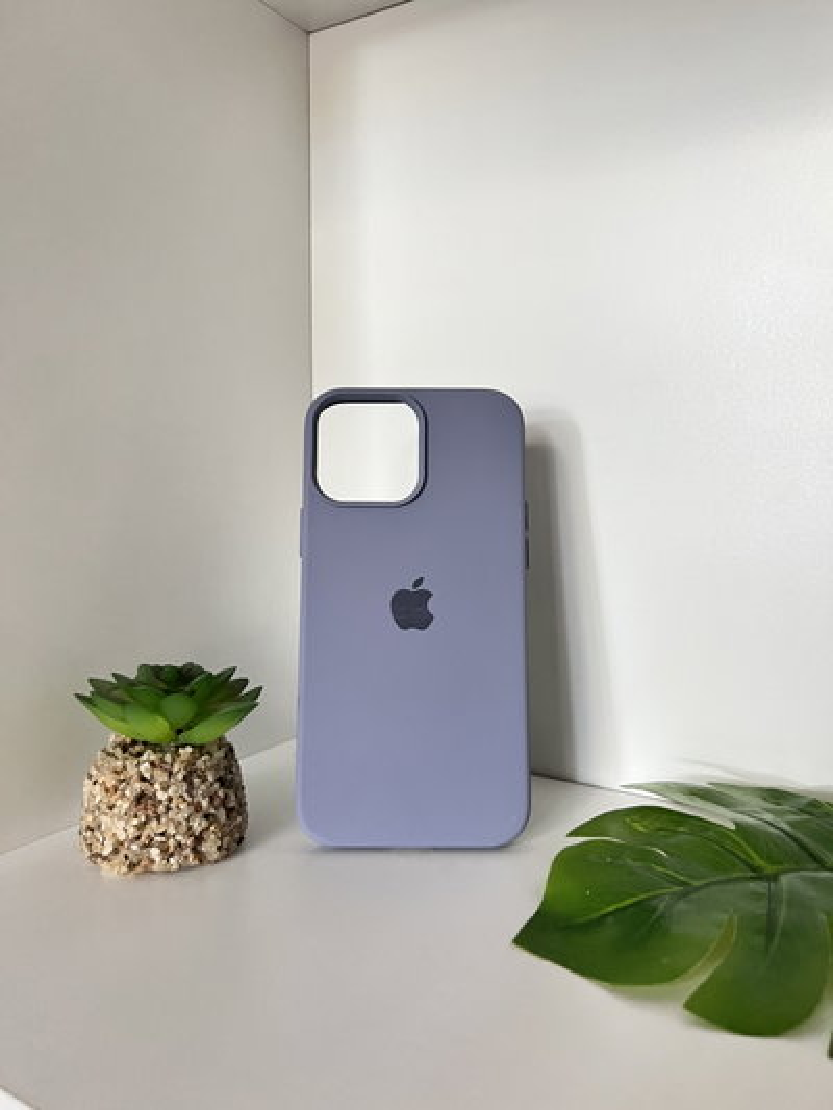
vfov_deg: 67.3
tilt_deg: -6.6
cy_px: 555
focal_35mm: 26
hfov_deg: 53.1
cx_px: 416
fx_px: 834
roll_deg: +1.3
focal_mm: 5.7
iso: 500
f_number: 1.5
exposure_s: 1/60
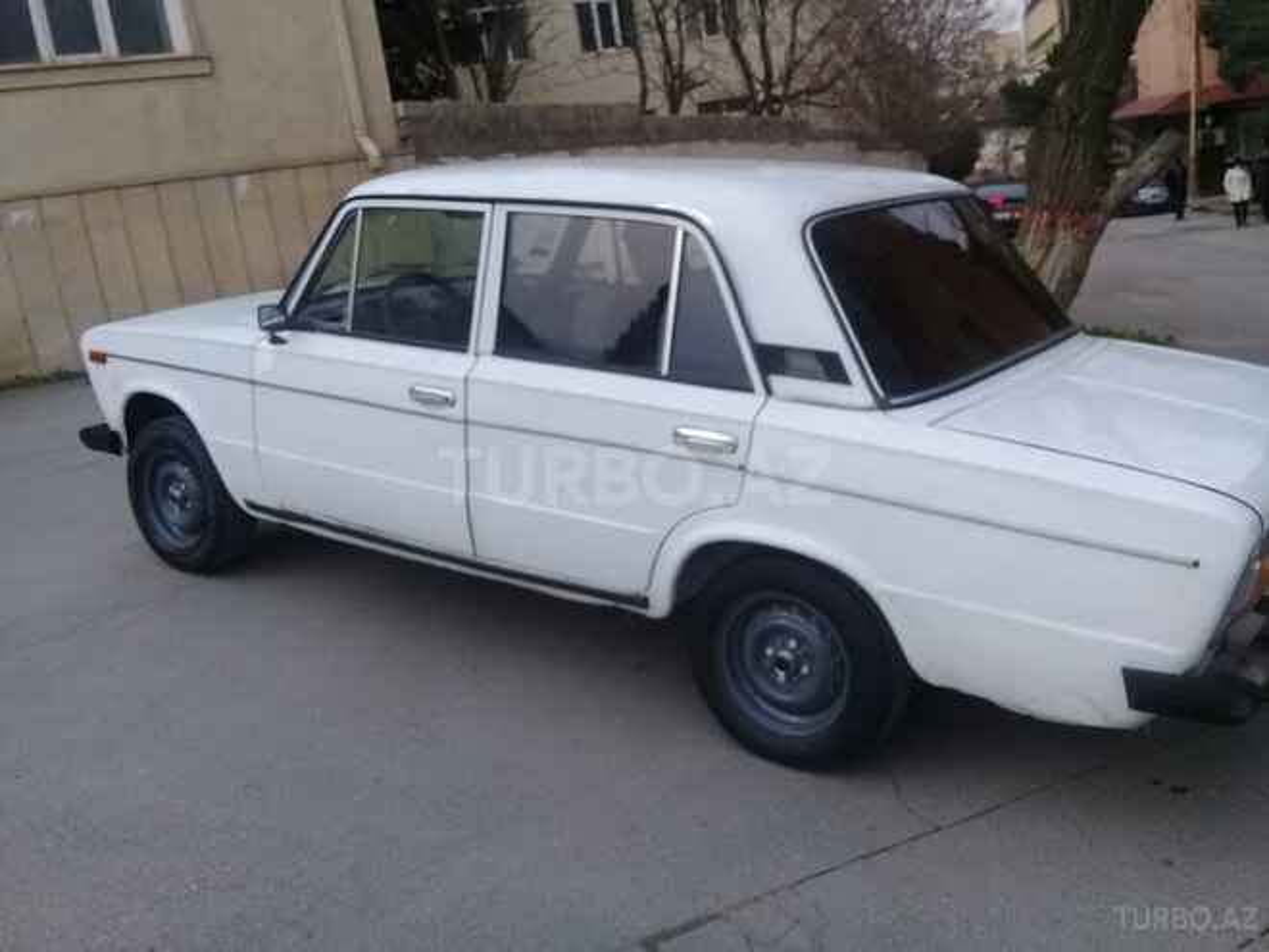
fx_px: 1136
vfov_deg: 45.4
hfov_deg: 58.4
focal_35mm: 31
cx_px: 634
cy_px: 476
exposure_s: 1/858
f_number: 2.2
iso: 50
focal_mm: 3.3
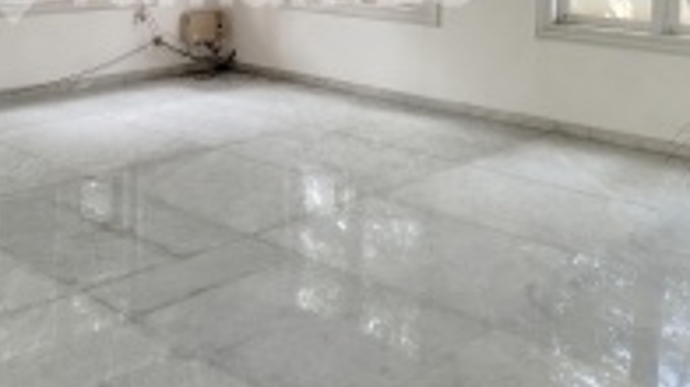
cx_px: 225
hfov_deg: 42.3
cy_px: -25
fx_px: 878
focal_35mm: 48
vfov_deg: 23.5
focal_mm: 5.31
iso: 80
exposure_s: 1/50
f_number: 1.7
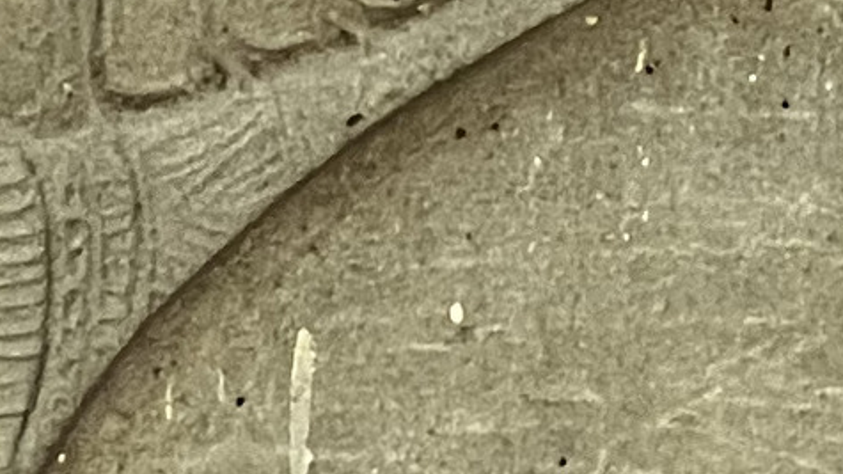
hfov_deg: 3.1
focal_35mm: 707
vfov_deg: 1.7
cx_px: -76
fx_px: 15801
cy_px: -676
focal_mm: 9
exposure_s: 1/77
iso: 200
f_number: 2.8
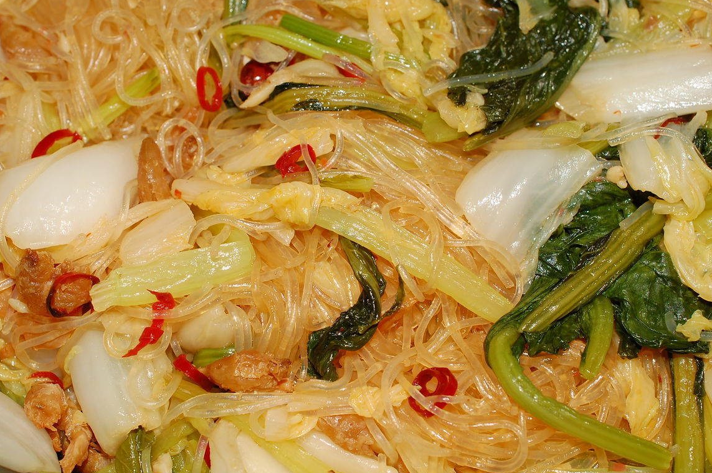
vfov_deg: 21.5
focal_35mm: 63
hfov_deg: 31.9
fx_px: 1245
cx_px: 343
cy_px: 241
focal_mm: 40
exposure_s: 1/60
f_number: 11
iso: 200
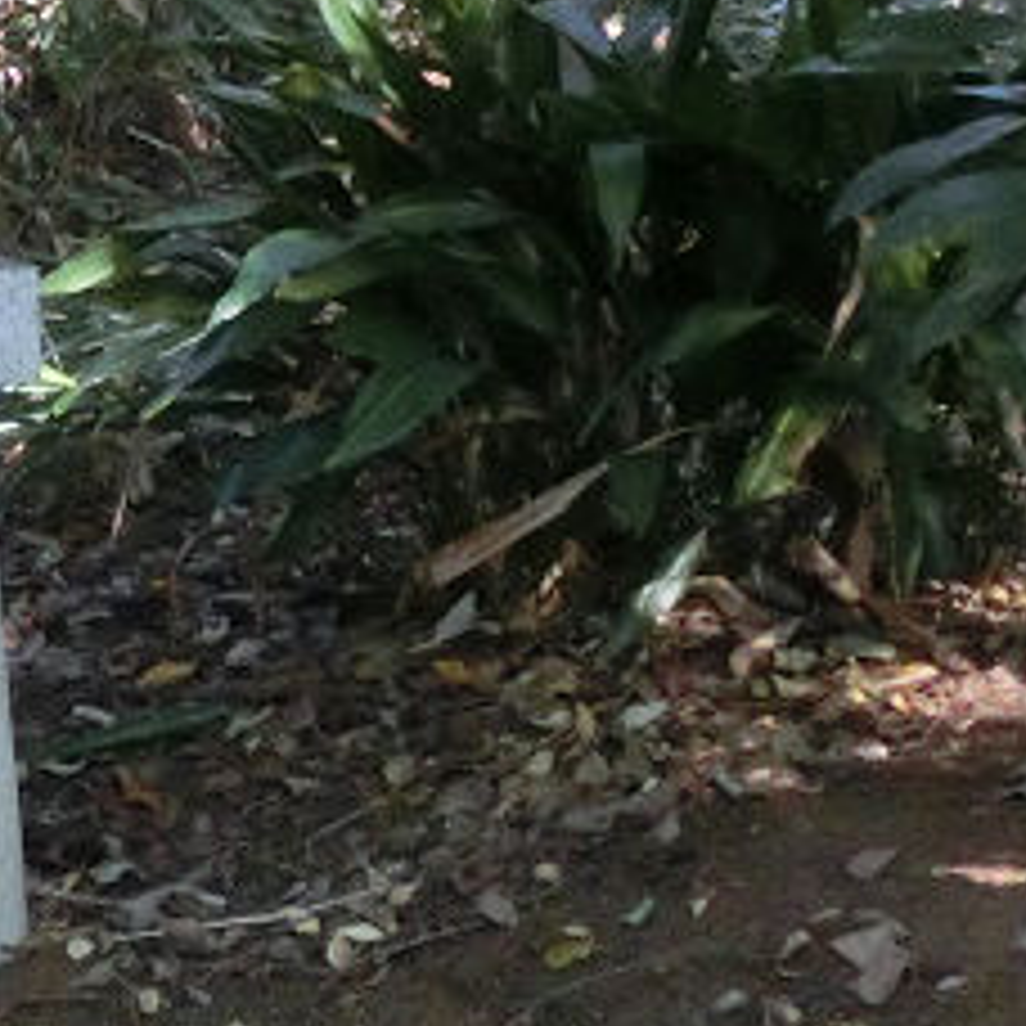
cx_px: -544
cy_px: 288
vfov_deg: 15.6
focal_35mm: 111
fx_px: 3722
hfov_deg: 14.6
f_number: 3
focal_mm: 5
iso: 800
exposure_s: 1/100
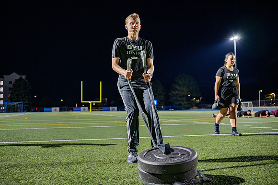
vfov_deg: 33.0
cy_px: 91
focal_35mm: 41
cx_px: 127
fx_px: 313
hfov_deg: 47.8
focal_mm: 37
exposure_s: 1/250
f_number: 2.8
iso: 2000
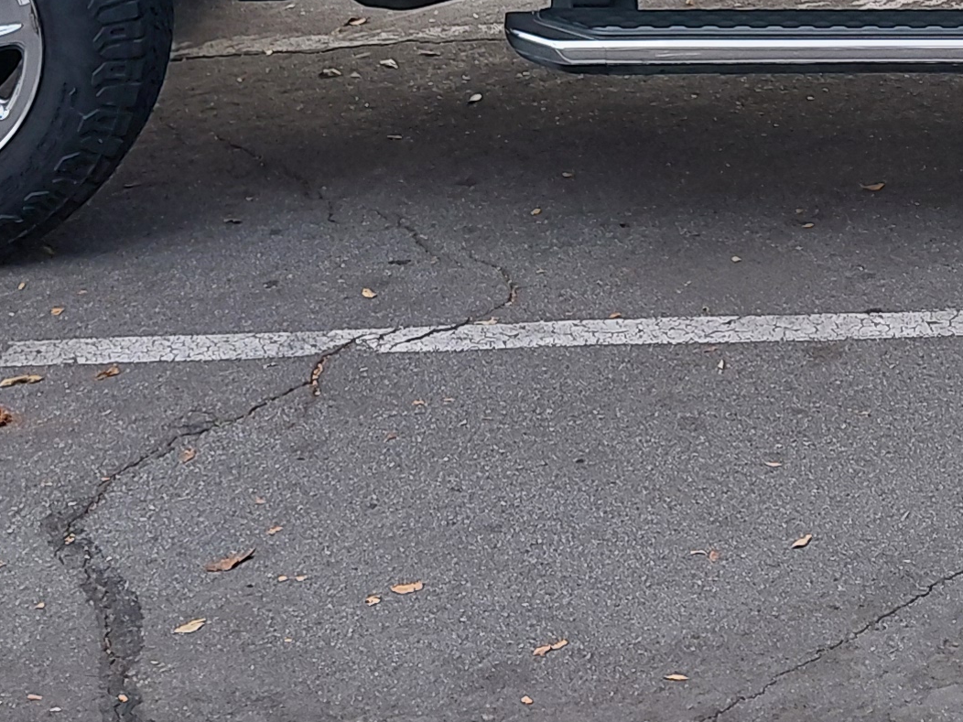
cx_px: 936
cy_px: -280
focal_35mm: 97
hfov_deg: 19.7
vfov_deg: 14.5
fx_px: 2698
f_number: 1.8
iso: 50
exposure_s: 1/298
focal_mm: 4.69
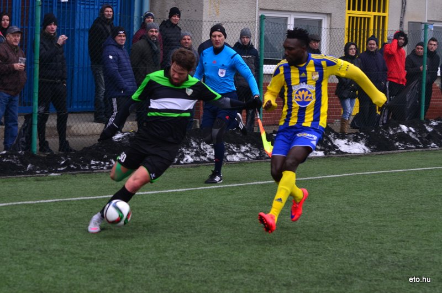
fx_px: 1434
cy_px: 146
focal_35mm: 117
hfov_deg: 17.5
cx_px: 221
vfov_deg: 11.7
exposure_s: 1/400
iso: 250
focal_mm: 78
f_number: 5.6
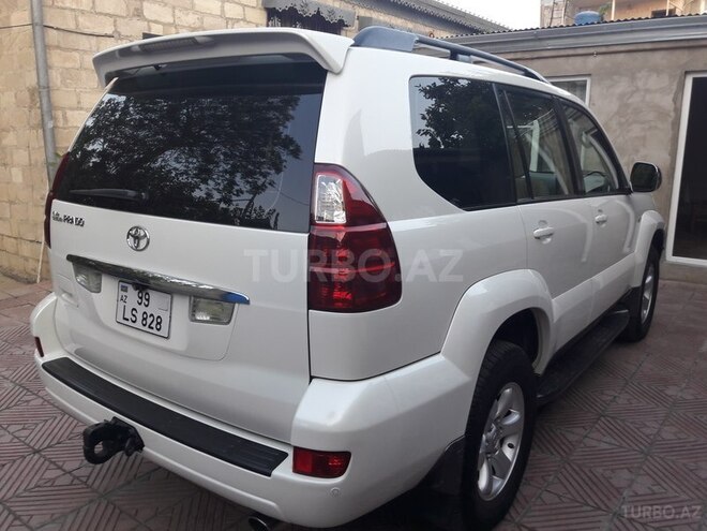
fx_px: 572
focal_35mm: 28
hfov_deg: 63.4
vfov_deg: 49.7
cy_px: 266
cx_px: 354
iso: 50
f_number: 1.9
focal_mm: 3.7
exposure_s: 1/50
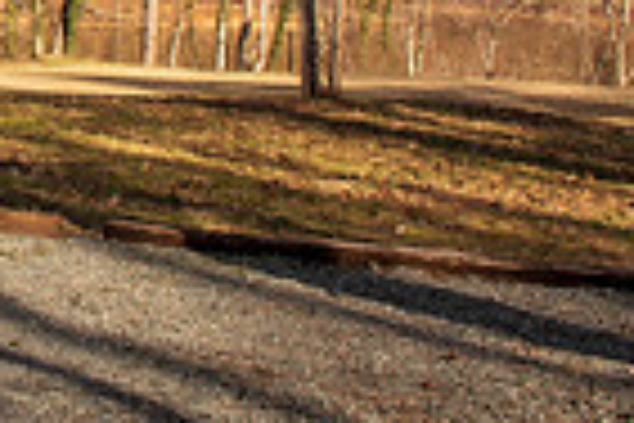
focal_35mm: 101
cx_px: -601
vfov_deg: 12.5
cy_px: -322
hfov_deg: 16.1
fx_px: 1779
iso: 200
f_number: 10
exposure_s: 1/320
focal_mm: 24
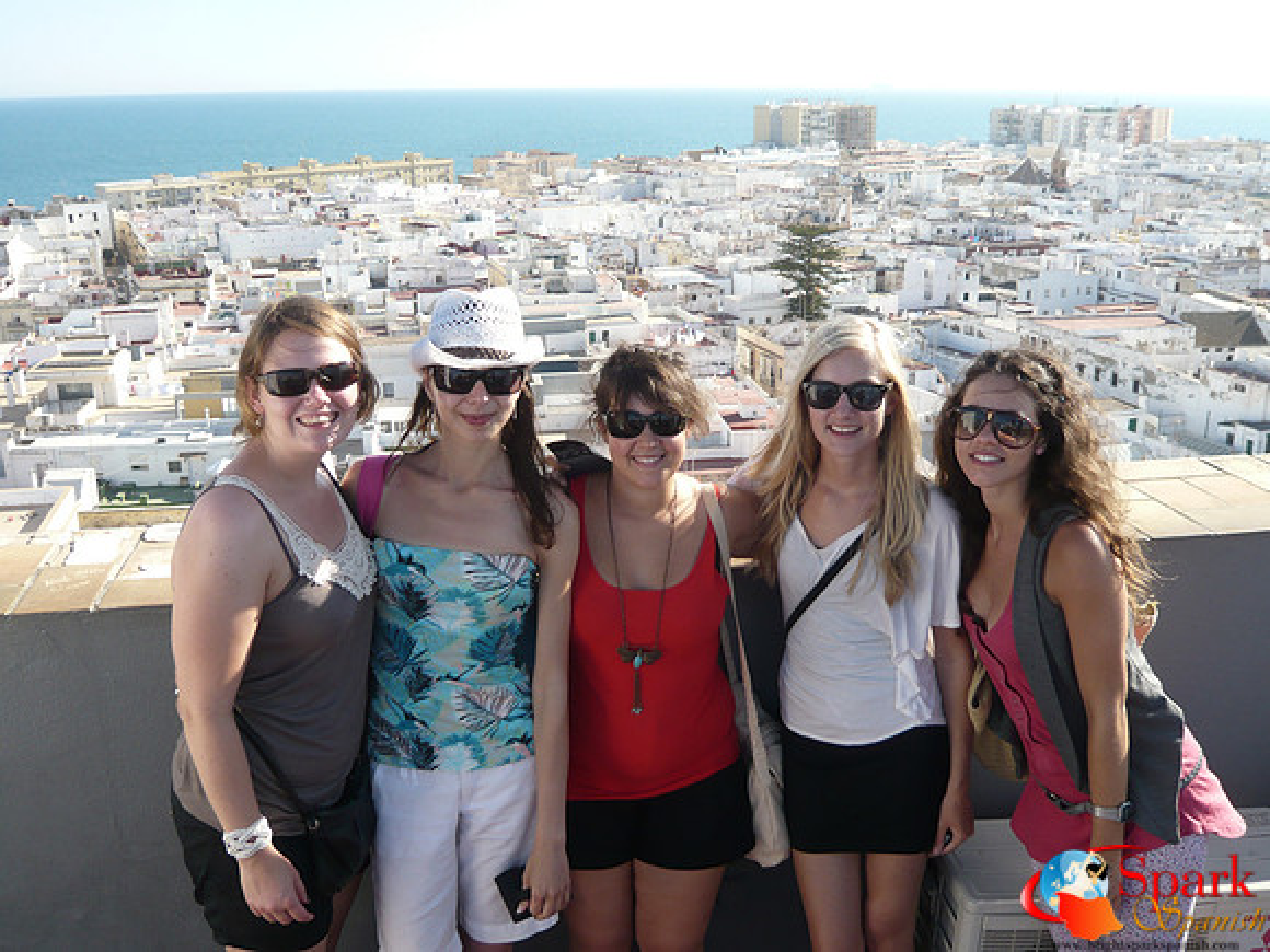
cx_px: 635
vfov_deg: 41.8
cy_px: 476
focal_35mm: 34
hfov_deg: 54.0
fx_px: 1247
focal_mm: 5.5
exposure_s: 1/500
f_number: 3.1
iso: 100
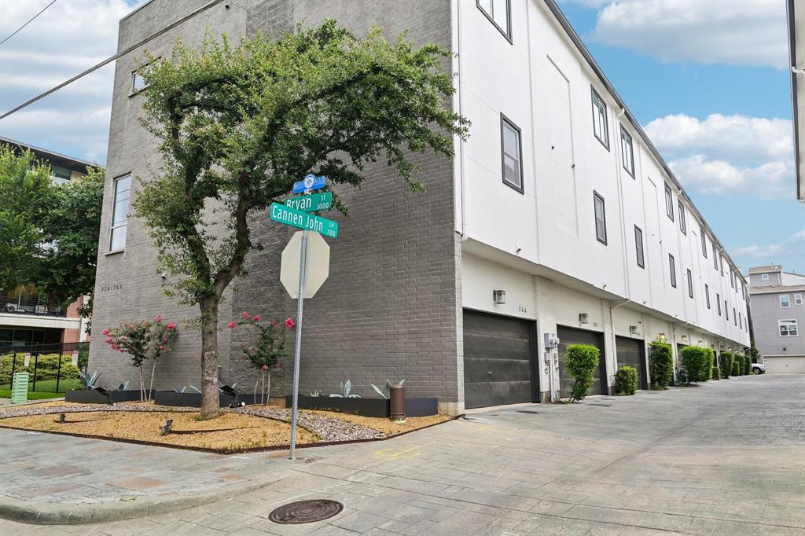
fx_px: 536
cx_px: 402
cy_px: 268
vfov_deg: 53.1
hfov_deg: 73.8
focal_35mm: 24
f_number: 8
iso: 400
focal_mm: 24
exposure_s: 1/400
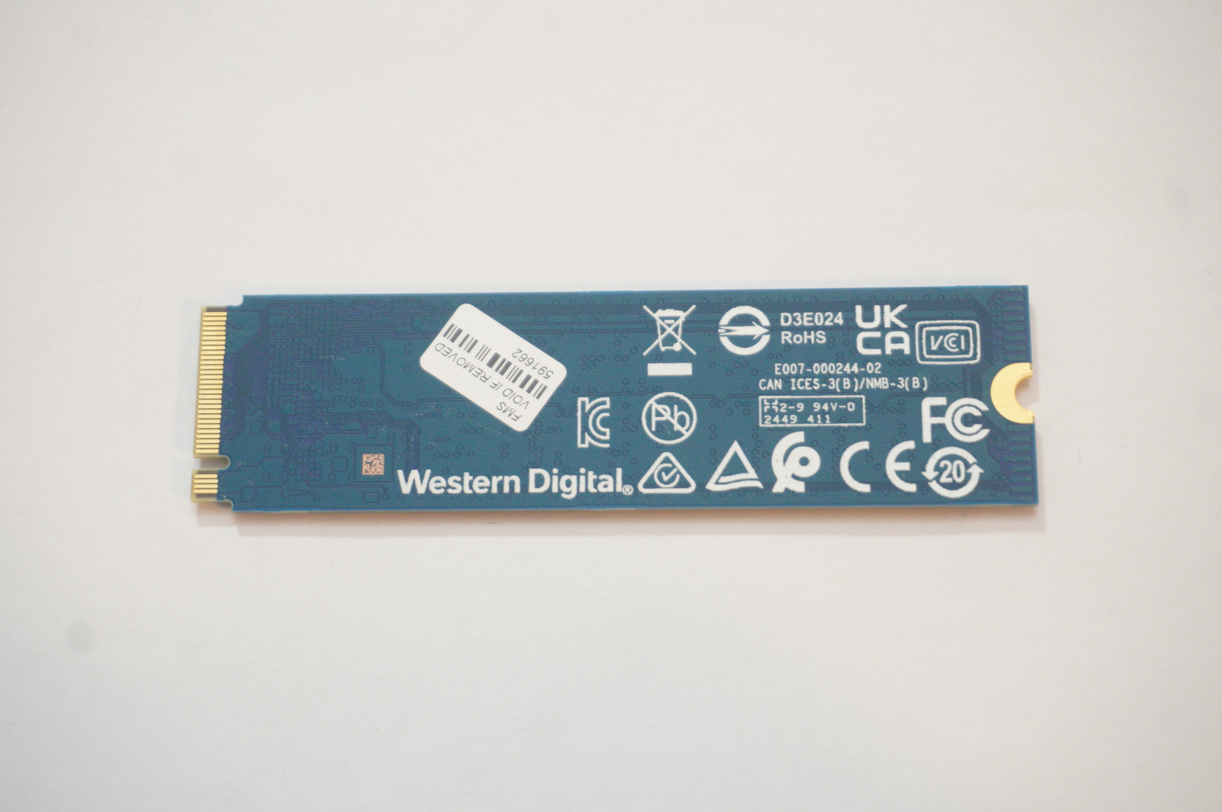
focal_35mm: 68
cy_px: 406
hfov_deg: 29.9
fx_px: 2289
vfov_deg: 20.1
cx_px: 611
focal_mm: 45
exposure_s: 1/30
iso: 1600
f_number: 5.6
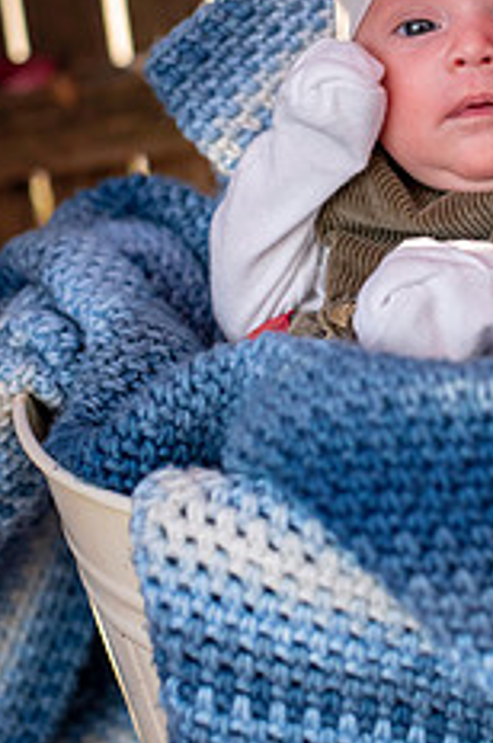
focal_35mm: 97
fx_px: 1998
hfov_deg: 13.9
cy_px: 189
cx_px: 456
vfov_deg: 20.9
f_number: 3.2
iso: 3200
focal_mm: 50
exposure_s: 1/2500
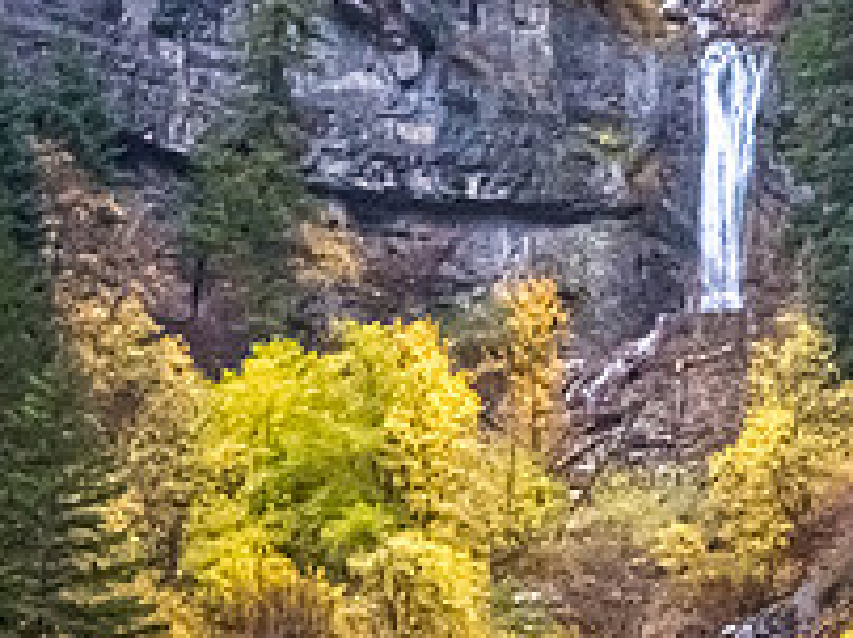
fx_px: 11445
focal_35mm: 465
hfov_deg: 4.3
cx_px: 608
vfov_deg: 3.2
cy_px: 184
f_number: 6.3
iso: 6400
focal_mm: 112
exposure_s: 1/160
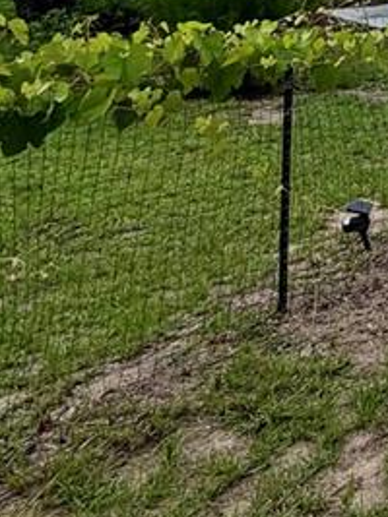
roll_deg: -0.8
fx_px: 942
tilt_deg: +1.7
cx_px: 840
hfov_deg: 16.1
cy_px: -168
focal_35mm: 63
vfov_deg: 25.9
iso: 25
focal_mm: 2.22
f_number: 2.2
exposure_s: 1/1017
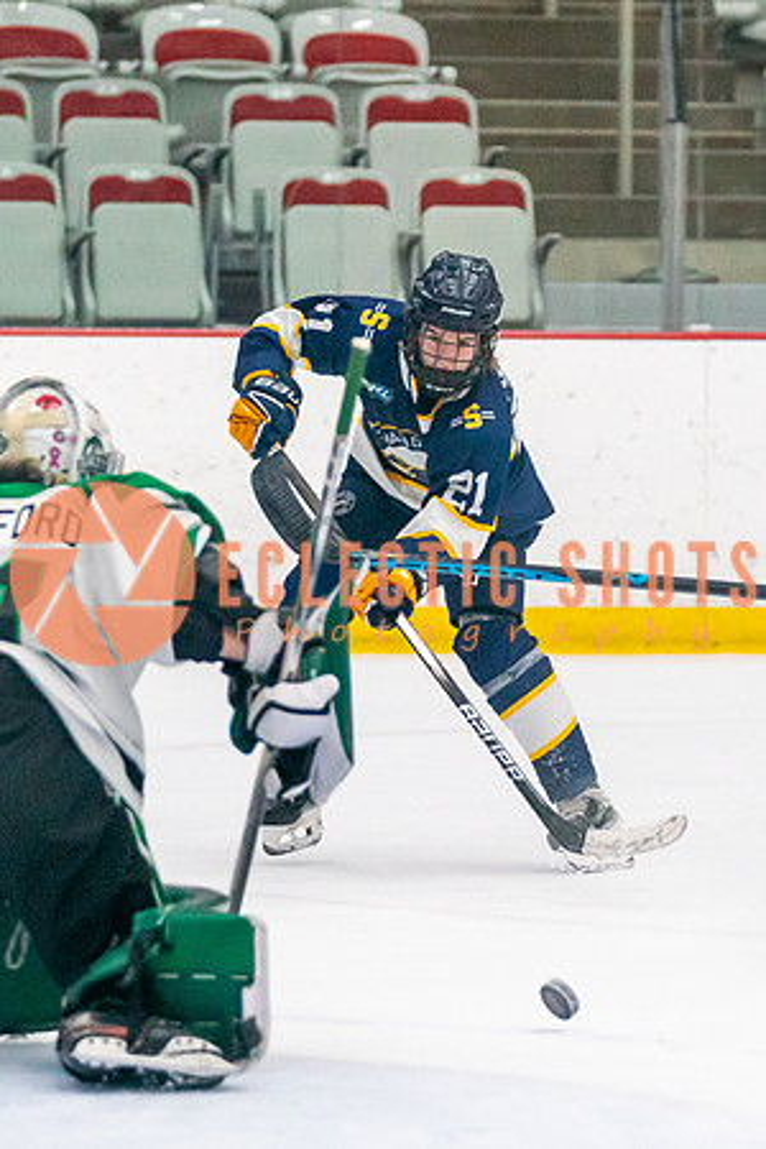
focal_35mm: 264
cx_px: 421
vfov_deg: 7.8
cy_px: 692
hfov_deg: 5.2
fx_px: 8437
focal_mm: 114
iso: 4000
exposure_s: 1/1600
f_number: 2.8
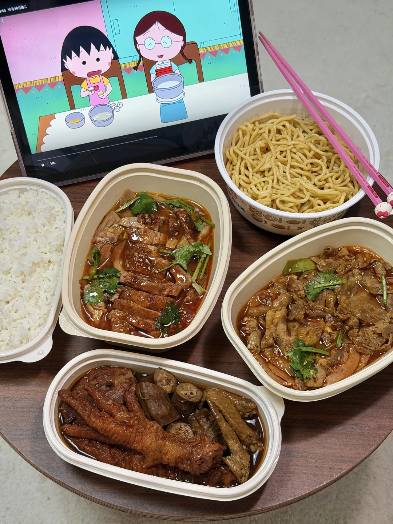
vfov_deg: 39.7
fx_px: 727
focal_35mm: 48
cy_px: 262
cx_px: 196
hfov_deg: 30.3
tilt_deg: -57.8
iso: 125
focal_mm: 6.76
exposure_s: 1/100
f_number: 1.78
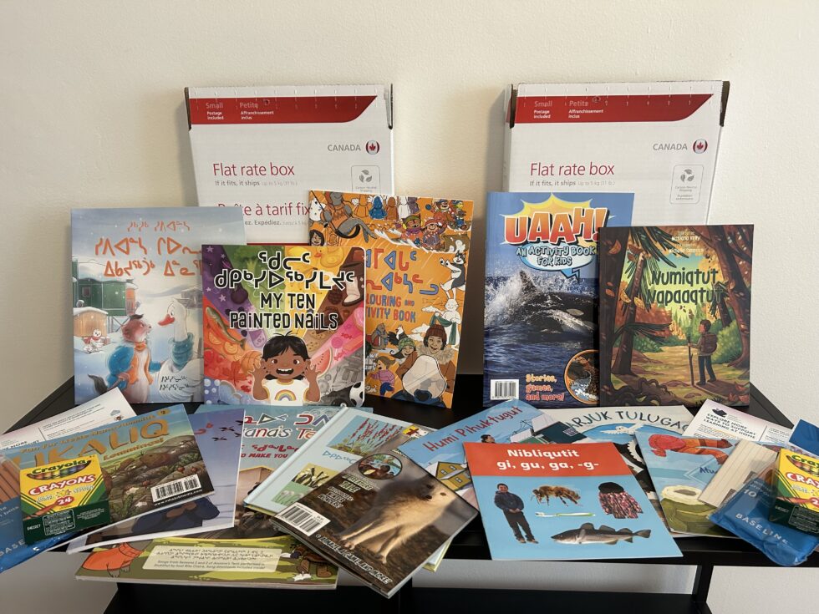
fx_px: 615
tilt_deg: -20.7
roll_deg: +0.0
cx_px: 410
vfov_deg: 53.1
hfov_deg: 67.3
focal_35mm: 26
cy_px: 307
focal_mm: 5.7
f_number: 1.5
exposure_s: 1/60
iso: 160
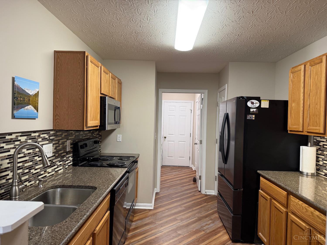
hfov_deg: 71.6
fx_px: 227
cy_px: 122
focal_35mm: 24
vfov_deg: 56.8
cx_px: 164
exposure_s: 1/60
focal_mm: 6.76
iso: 160
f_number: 1.78
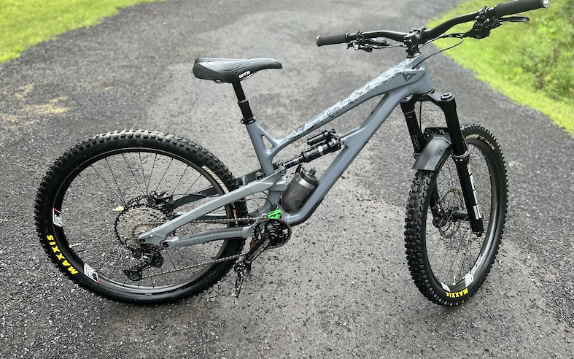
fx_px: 438
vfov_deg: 44.5
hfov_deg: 66.5
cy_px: 189
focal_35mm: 28
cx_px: 288
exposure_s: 1/121
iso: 64
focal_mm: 5.7
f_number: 1.5
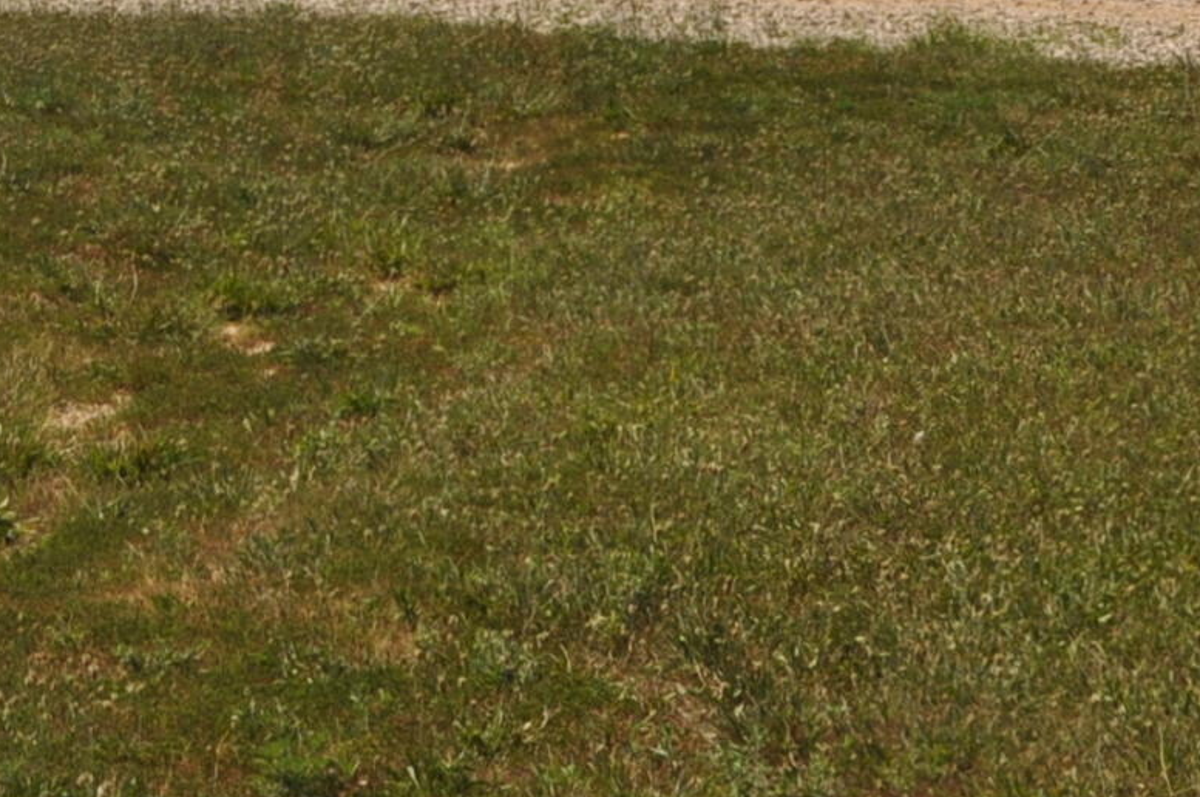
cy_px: -601
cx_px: -162
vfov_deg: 7.9
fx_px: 5591
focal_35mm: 168
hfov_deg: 12.0
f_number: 10
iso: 200
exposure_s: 1/400
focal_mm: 29
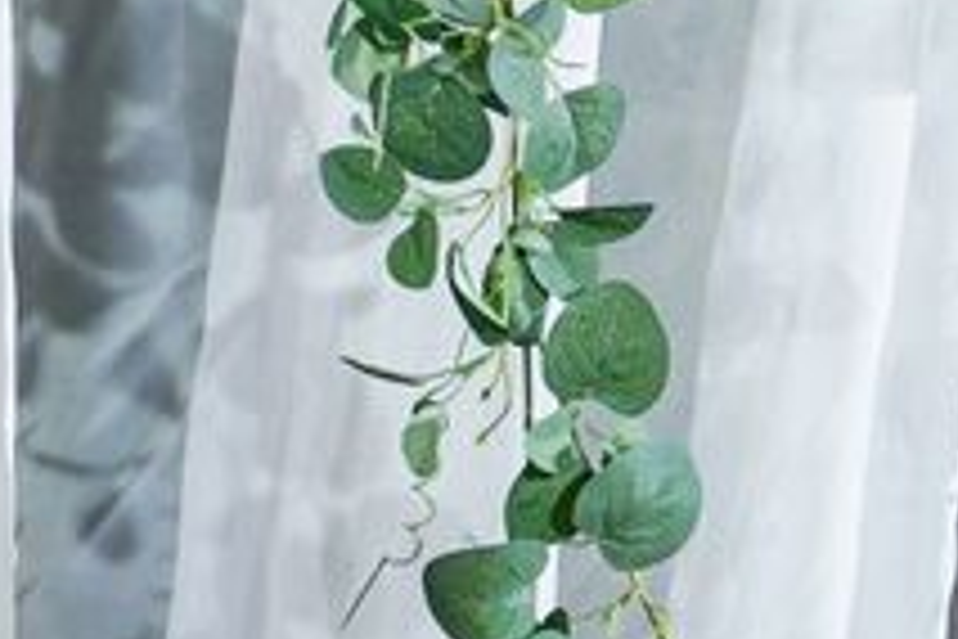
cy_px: 1406
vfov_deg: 4.6
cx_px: 2406
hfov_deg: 6.6
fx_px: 7876
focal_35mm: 296
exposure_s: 1/100
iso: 200
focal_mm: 28
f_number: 7.1
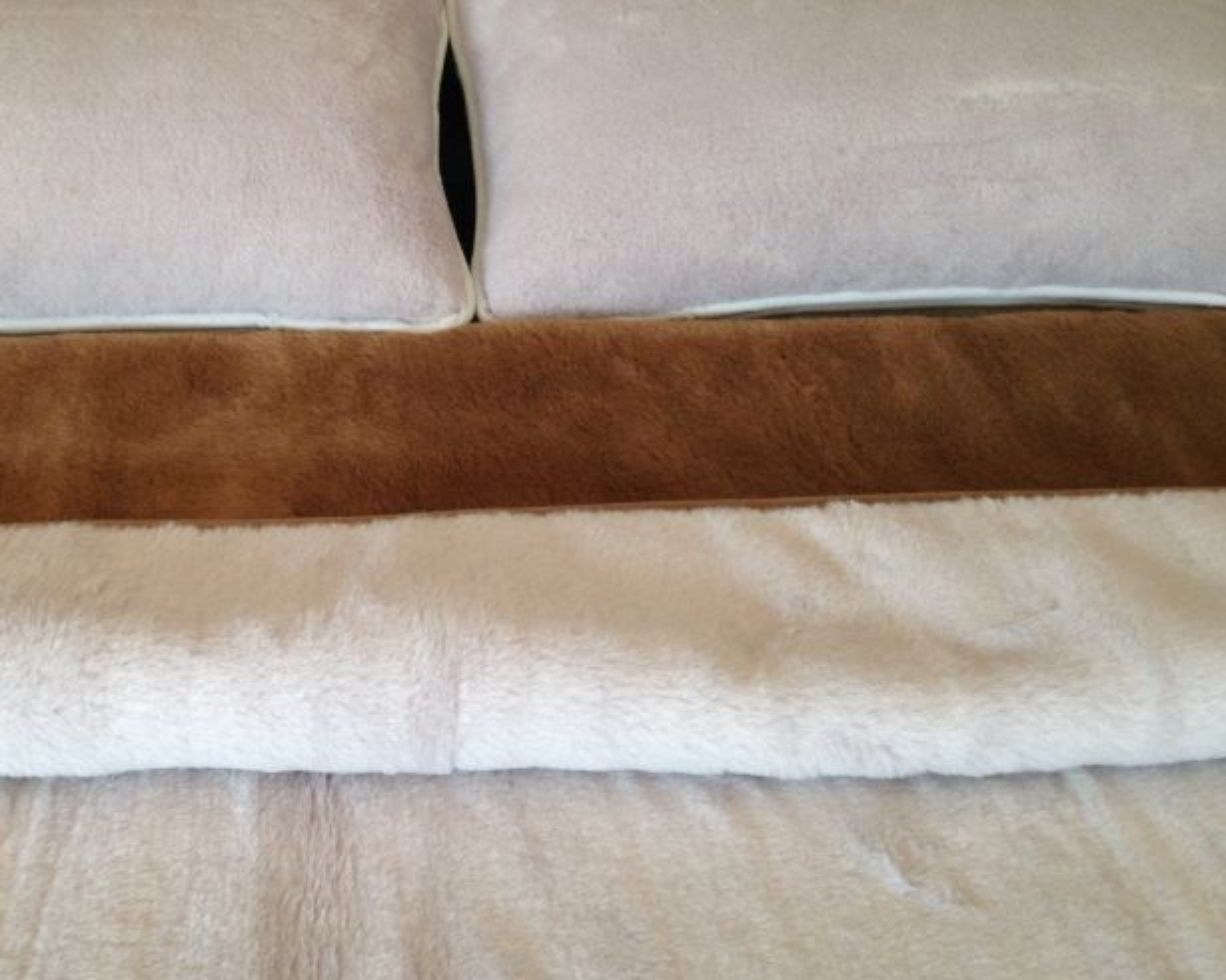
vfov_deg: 35.7
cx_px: 431
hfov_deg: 43.3
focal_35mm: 42
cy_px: 497
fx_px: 1524
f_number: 2.4
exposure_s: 1/40
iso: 50
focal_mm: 4.12
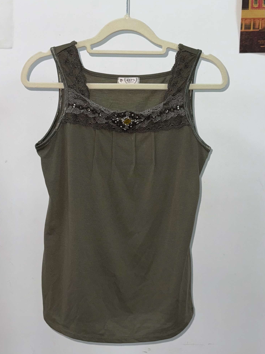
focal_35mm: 25
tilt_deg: -6.8
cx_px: 128
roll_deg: -0.8
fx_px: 255
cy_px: 175
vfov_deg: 69.4
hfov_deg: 54.9
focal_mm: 6.76
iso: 100
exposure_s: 1/121
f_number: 1.78
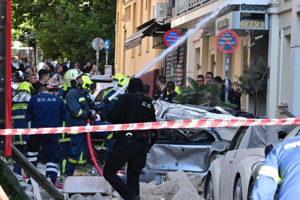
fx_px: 2499
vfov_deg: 4.6
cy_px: 100
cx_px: 150
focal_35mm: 300
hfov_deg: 6.9
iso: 6400
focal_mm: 200
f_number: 16
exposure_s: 1/400
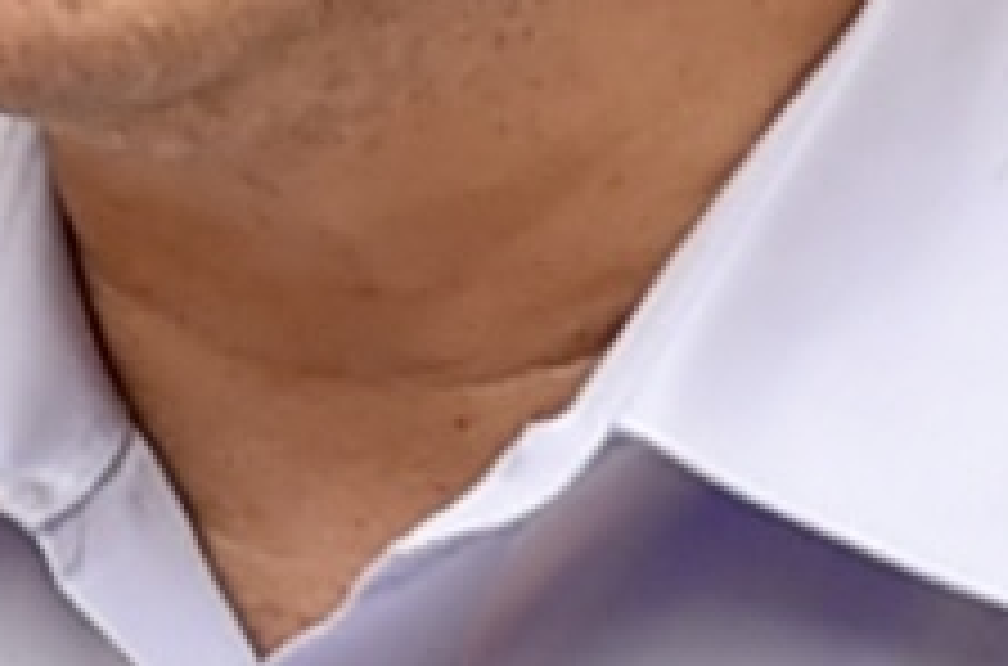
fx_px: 41770
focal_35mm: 1496
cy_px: -63
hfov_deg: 1.4
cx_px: -664
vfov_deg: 0.9
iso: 800
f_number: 3.2
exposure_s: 1/200
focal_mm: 200
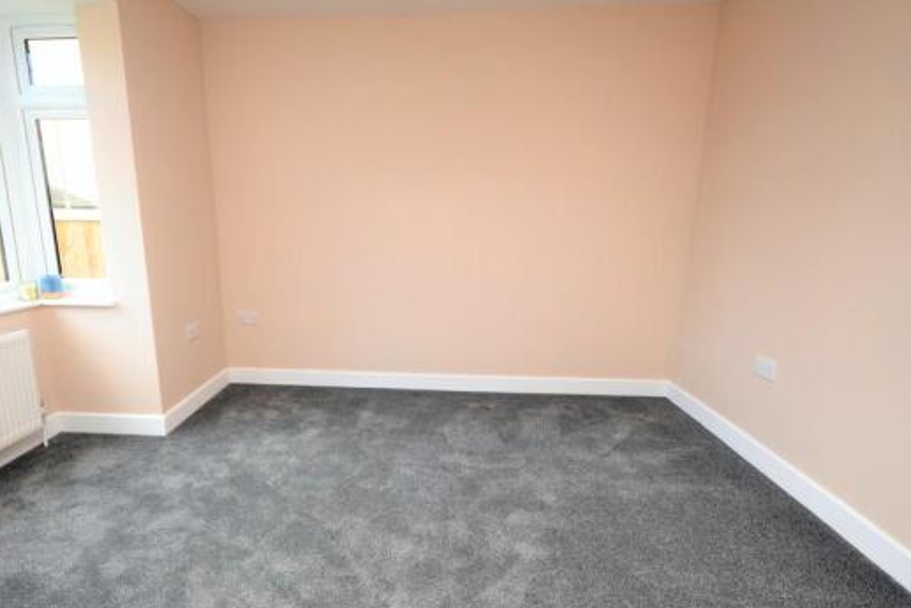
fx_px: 481
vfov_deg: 64.5
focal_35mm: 19
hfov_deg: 86.4
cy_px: 325
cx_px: 396
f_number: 5.6
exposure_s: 1/125
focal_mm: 10
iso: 400
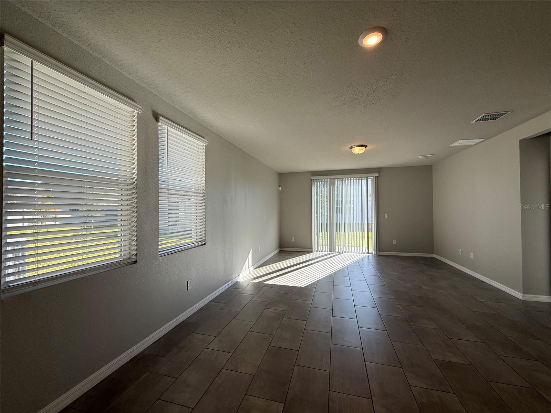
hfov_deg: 102.1
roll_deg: +0.3
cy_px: 206
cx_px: 276
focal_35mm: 14
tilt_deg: +1.1
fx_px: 223
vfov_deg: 85.7
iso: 50
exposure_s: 1/279
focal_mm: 2.22
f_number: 2.2
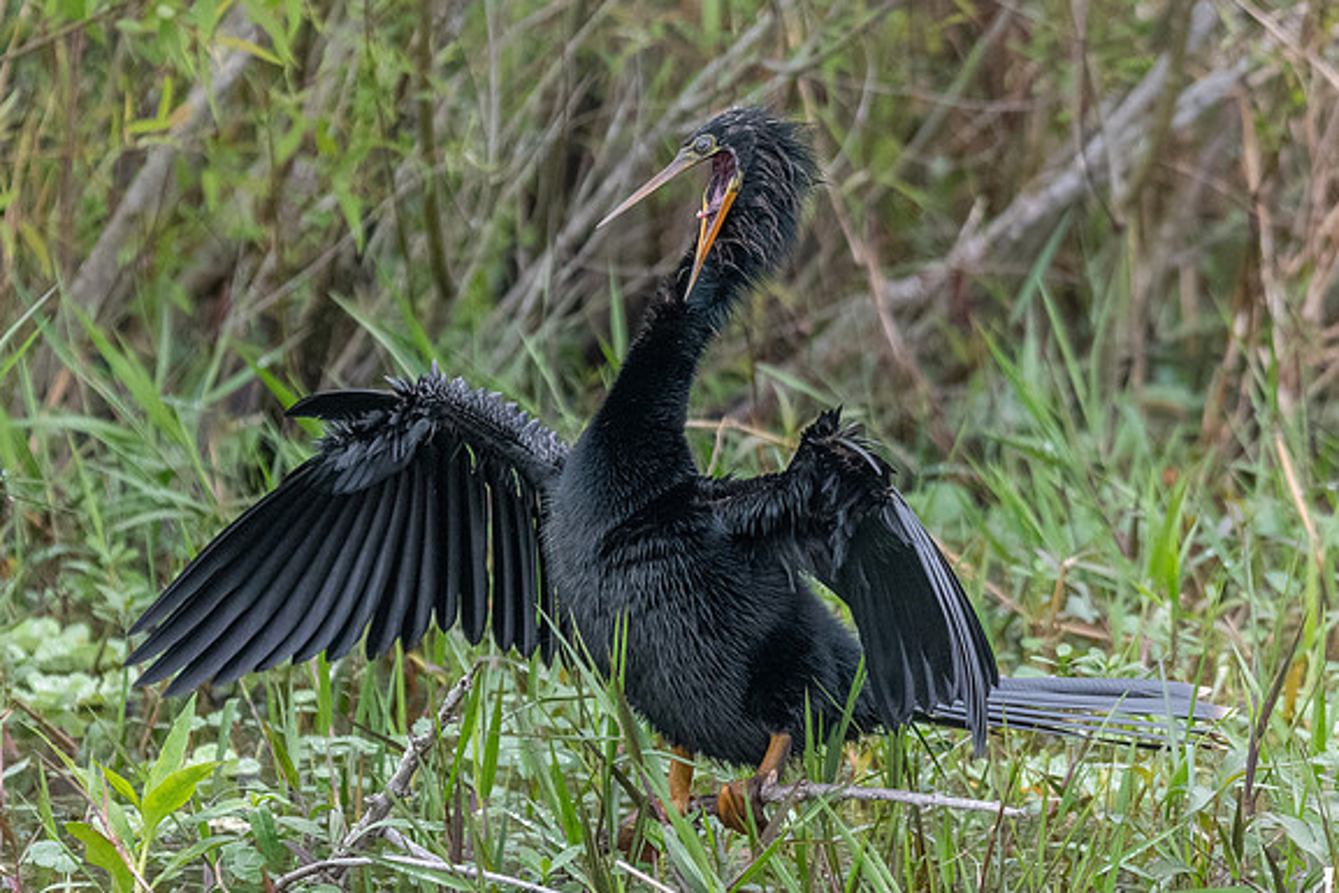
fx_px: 25483
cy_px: 761
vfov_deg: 2.0
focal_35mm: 685
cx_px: 715
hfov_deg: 3.0
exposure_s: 1/1600
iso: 2500
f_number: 6
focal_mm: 350
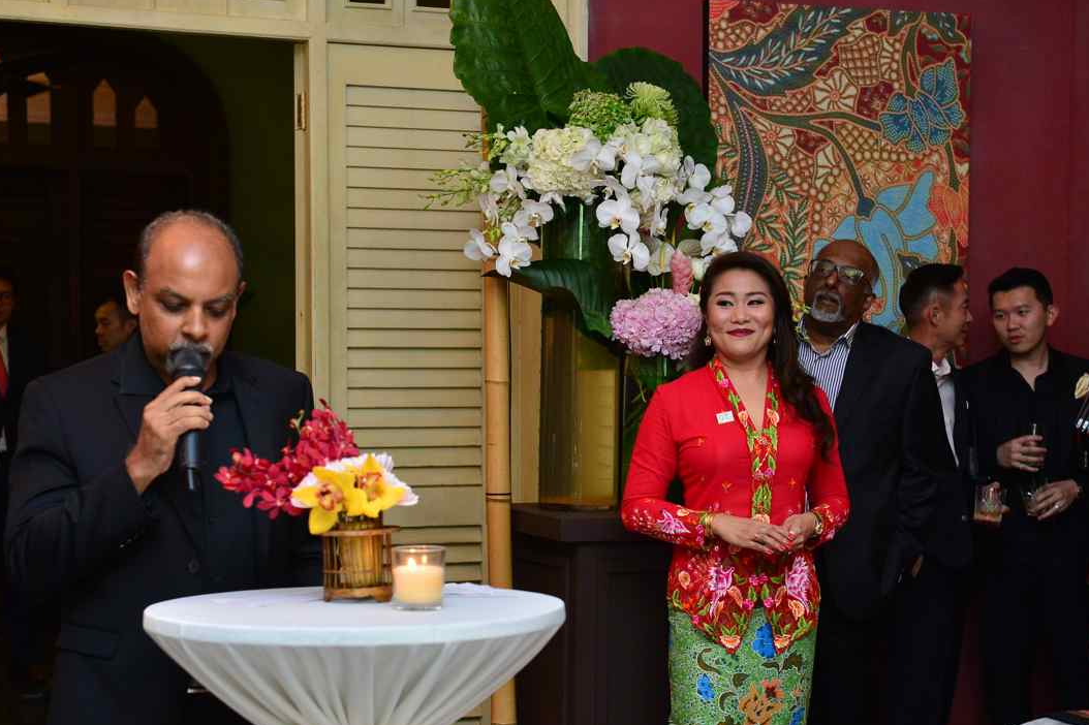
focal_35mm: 68
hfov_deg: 29.7
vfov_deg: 20.0
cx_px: 524
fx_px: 2056
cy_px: 436
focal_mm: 56
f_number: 4.5
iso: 1600
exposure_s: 1/125
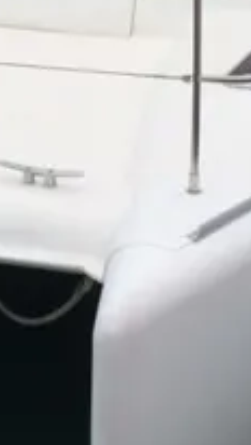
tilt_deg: -14.6
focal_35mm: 98
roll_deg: -1.2
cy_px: 17
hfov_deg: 12.2
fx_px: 1159
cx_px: -11
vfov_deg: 21.1
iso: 32
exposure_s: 1/383
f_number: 2.2
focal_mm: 4.15
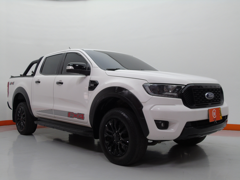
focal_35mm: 34
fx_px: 236
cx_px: 120
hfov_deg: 54.0
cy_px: 90
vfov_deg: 41.8
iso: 80
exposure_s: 1/30
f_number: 3.8
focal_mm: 6.1
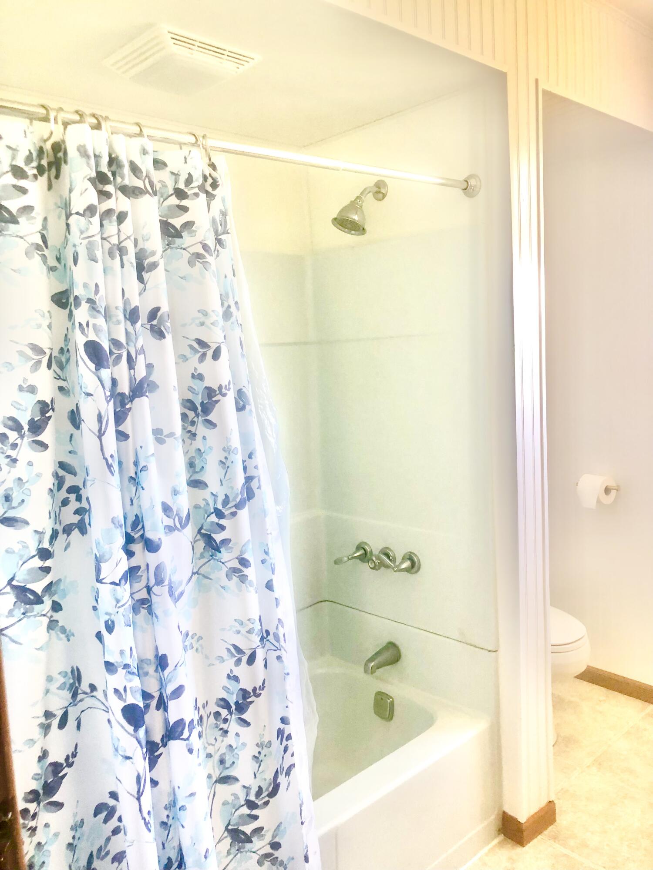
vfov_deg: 63.4
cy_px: 435
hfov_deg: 49.7
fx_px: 704
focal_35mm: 28
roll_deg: +3.1
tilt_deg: -4.6
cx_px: 326
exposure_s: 1/24
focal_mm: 3.99
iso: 40
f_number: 1.8
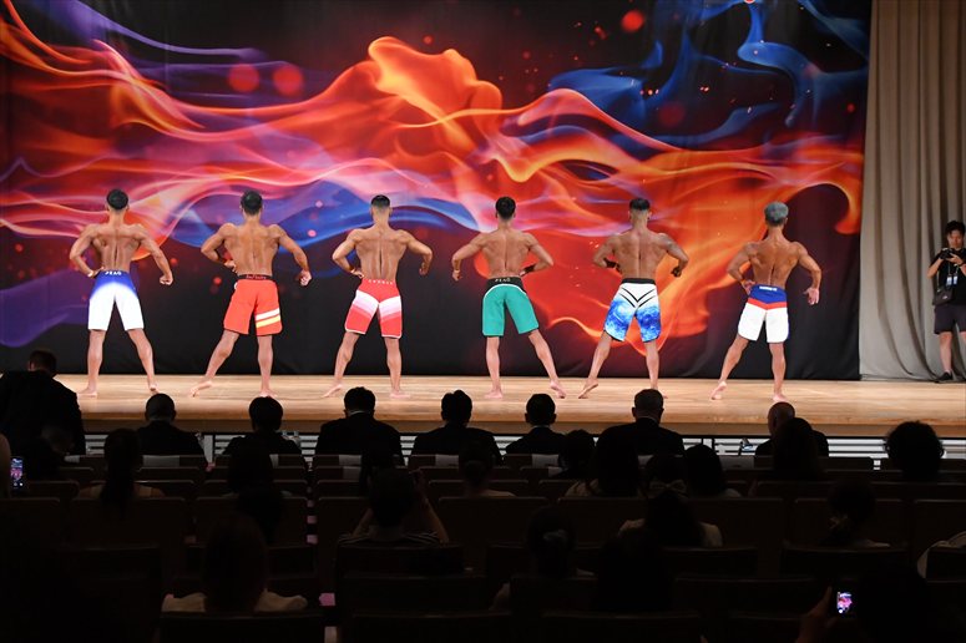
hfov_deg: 24.2
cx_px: 483
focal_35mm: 84
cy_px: 322
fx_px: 2253
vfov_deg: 16.2
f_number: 5.6
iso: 5000
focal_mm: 56
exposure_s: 1/400
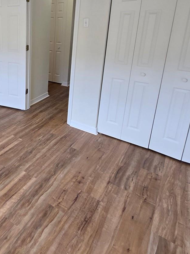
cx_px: 7
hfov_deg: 47.2
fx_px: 183
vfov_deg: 66.8
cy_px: 77
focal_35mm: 25
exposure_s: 1/60
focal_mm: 2.2
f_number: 2.2
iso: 125
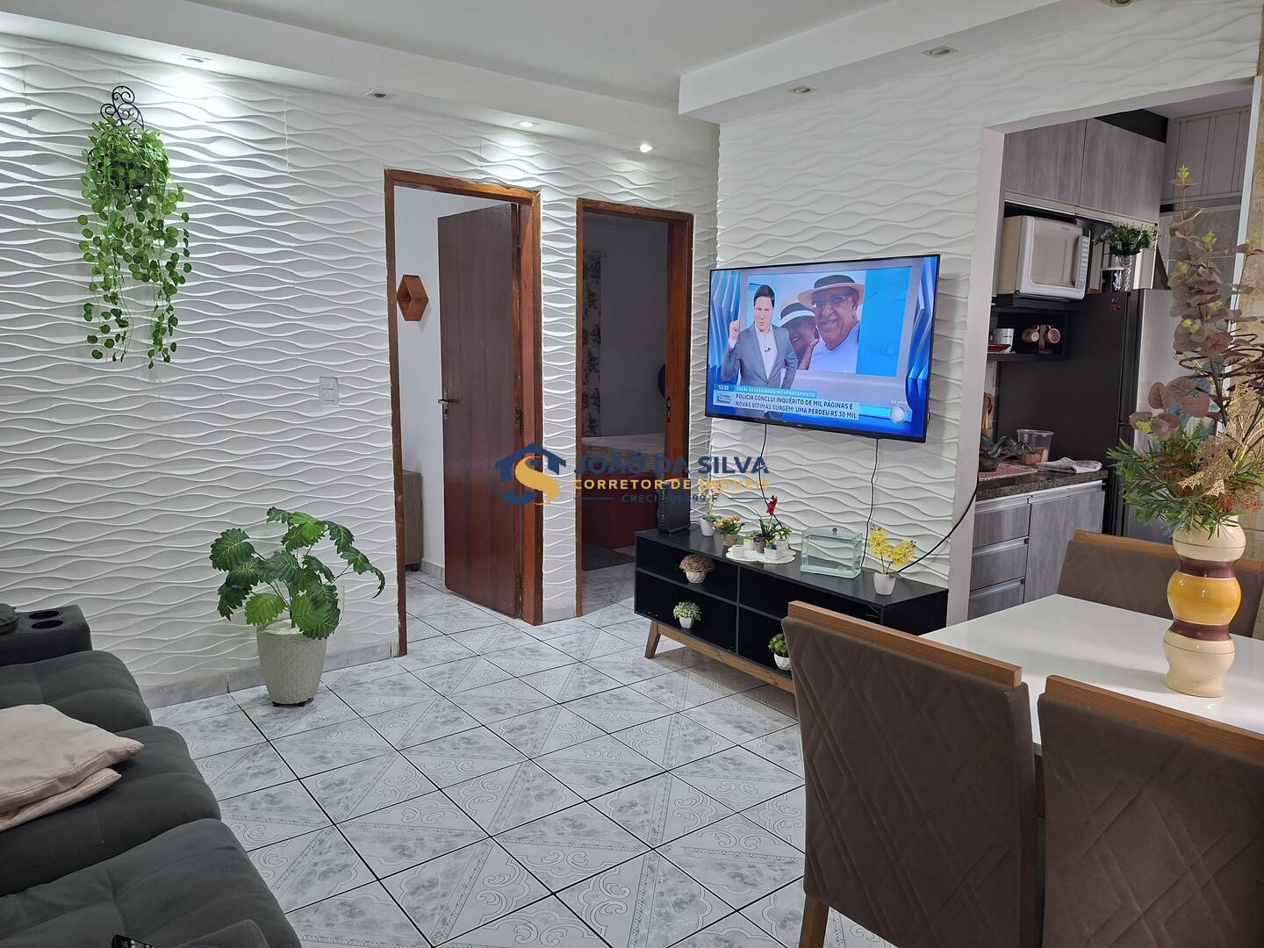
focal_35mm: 23
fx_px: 840
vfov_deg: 58.9
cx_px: 632
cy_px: 474
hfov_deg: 73.9
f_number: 1.8
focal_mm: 5.54
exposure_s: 1/60
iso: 250
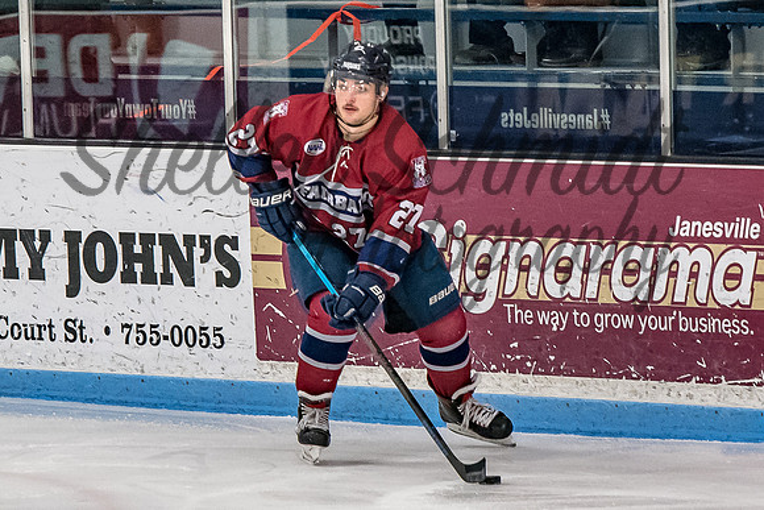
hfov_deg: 3.8
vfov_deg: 2.6
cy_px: 282
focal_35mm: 536
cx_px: 408
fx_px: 11371
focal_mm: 180
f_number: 3.2
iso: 1600
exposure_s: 1/800
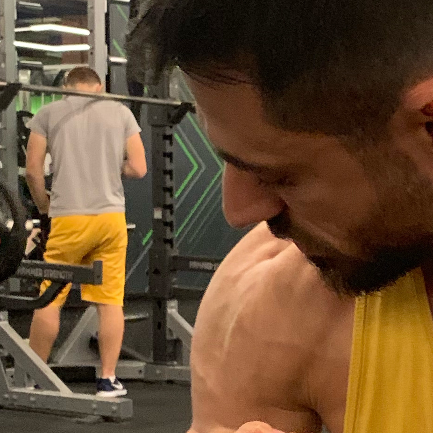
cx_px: 369
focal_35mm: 100
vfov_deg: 17.2
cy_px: 353
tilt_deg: -5.5
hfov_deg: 17.2
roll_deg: +0.3
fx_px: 1415
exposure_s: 1/30
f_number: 1.8
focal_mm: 4.25
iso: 640
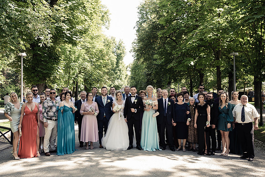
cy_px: 82
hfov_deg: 52.9
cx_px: 133
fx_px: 267
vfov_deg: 36.7
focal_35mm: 36
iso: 500
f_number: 2.8
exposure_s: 1/640
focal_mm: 31
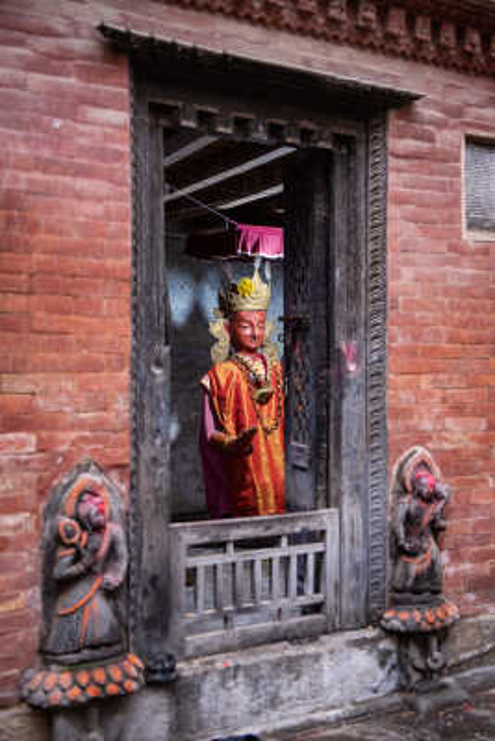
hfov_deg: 30.5
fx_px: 907
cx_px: 248
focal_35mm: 44
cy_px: 370
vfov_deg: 44.5
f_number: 3.2
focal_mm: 44
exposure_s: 1/50
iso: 2000
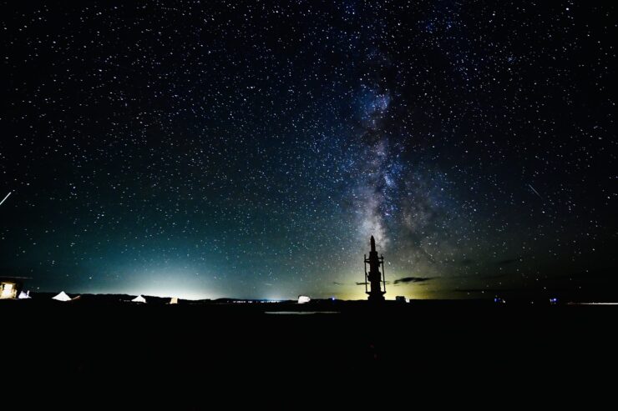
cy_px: 206
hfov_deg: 104.3
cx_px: 309
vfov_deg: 81.2
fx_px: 240
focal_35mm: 14
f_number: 4
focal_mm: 14
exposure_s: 30
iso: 5000
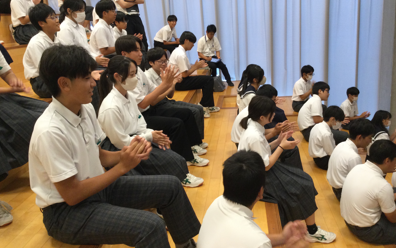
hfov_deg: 58.1
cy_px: 107
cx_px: 197
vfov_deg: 38.3
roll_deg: +4.0
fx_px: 356
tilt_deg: -17.3
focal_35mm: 33
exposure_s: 1/30
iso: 100
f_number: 2.4
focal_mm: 3.3
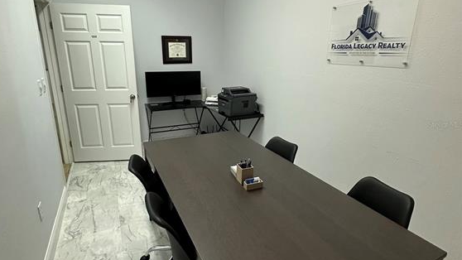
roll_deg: -0.4
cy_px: 124
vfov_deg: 53.6
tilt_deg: -15.0
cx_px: 227
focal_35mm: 21
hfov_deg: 83.8
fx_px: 257
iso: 200
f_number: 2.2
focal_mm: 2.22
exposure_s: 1/120
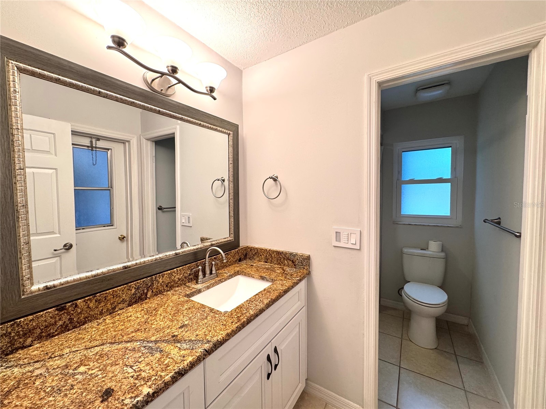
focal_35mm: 14
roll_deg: +1.0
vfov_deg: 85.7
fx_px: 221
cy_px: 204
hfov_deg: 102.1
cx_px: 273
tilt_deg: -3.6
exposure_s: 1/60
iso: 200
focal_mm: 2.22
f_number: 2.2
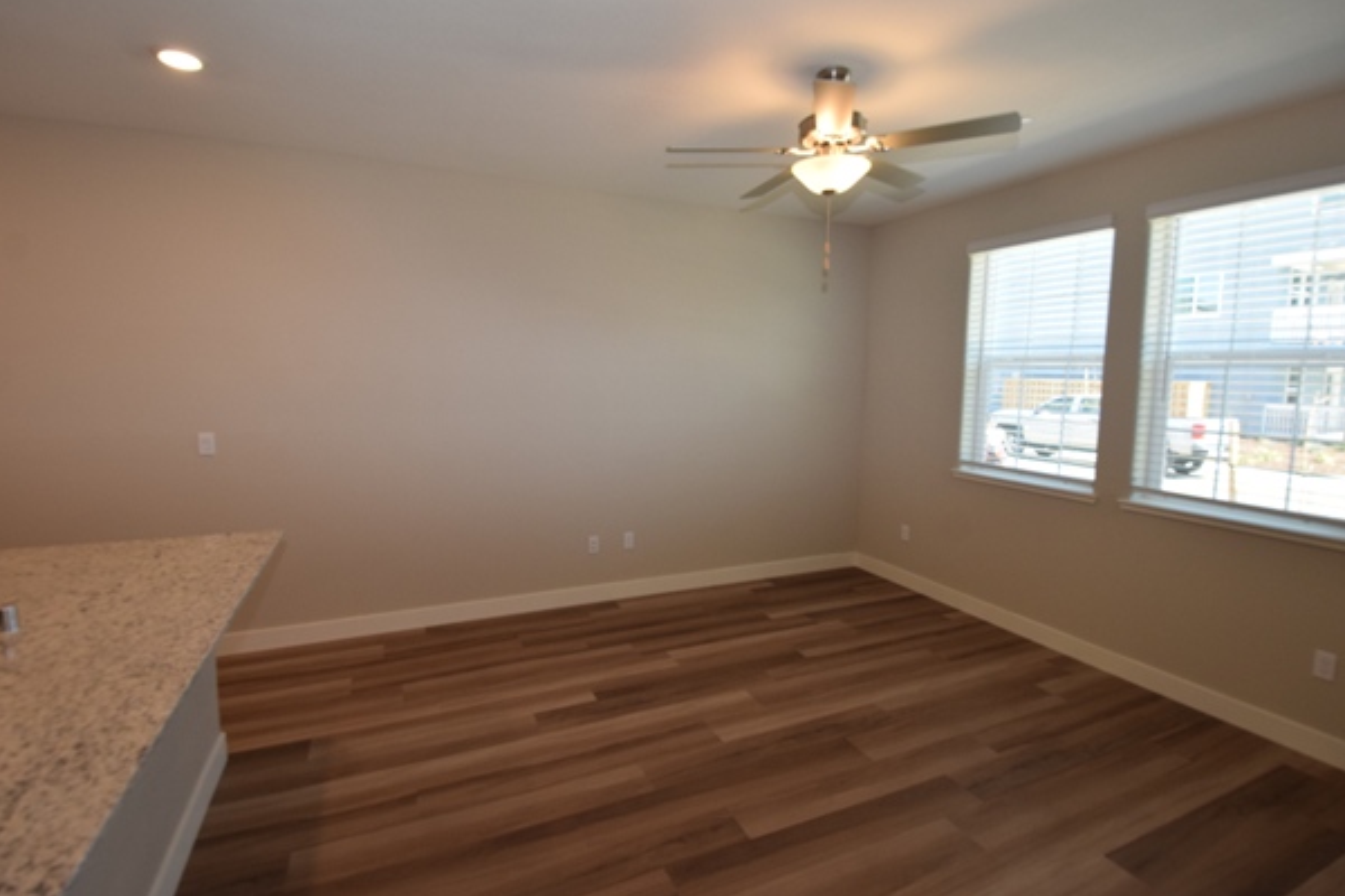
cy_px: 424
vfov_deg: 73.7
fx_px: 598
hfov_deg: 96.7
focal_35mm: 16
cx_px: 664
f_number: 5.6
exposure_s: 1/125
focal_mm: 10
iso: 720
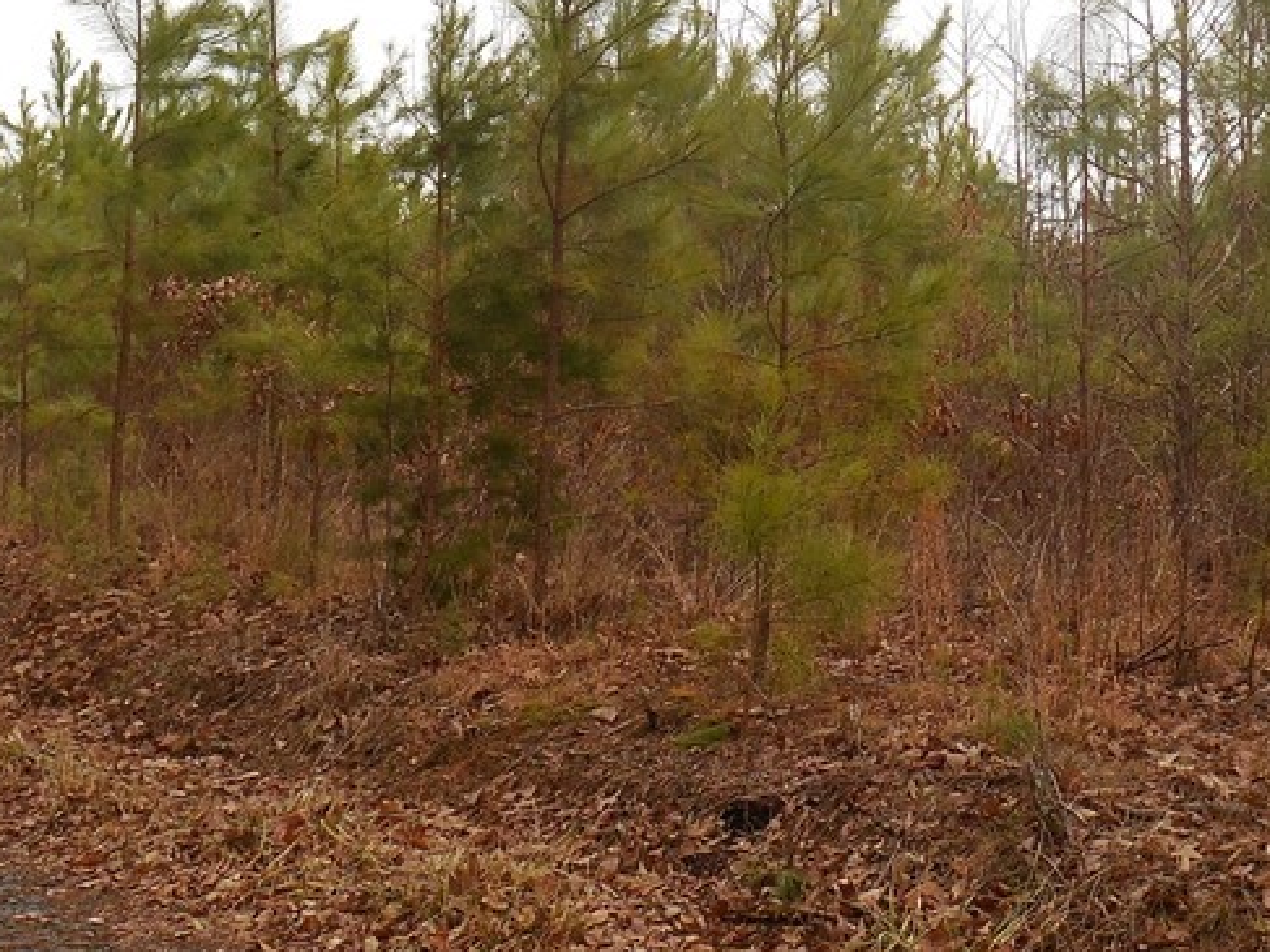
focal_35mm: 82
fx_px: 3008
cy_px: 269
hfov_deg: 23.7
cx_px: 887
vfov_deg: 17.9
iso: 125
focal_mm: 6.9
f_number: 4.5
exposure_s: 1/80
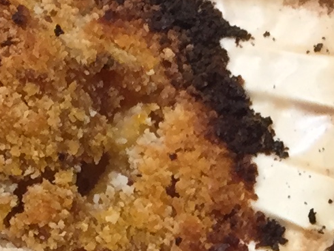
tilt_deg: -65.4
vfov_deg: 7.2
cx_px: 456
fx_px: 1863
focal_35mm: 193
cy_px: 598
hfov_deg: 10.0
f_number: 2.2
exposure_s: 1/33
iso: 40
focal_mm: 4.15
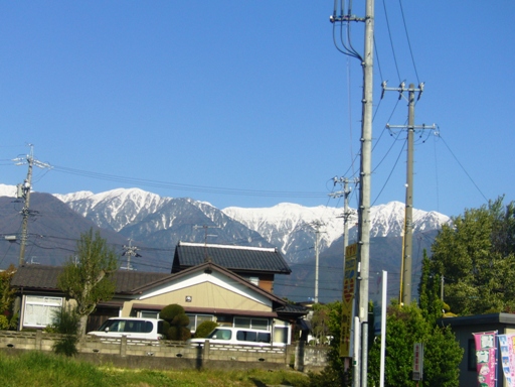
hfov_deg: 30.7
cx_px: 258
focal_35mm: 63
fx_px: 937
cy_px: 194
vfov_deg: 23.3
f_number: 7.5
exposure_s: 1/200
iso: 80
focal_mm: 10.4
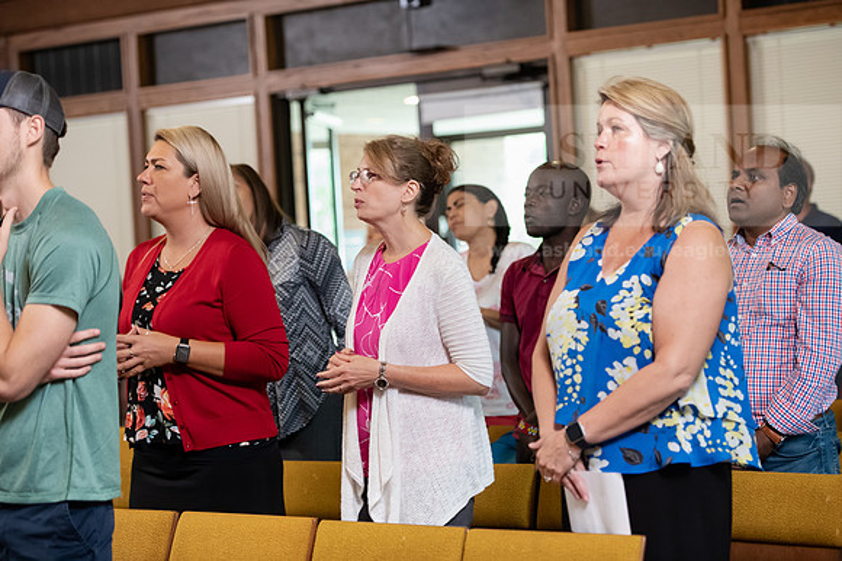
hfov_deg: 22.1
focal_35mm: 92
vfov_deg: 14.9
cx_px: 421
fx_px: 2152
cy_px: 280
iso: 4000
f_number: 3.2
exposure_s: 1/200
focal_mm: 92
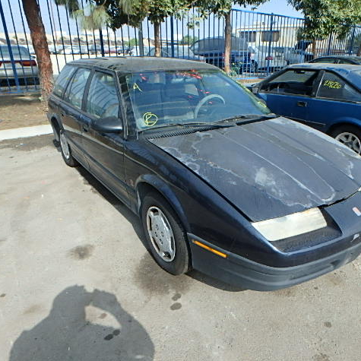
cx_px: 212
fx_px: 295
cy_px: 180
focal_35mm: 25
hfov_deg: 62.5
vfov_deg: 62.9
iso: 125
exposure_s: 1/640
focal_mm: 3.7
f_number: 3.5
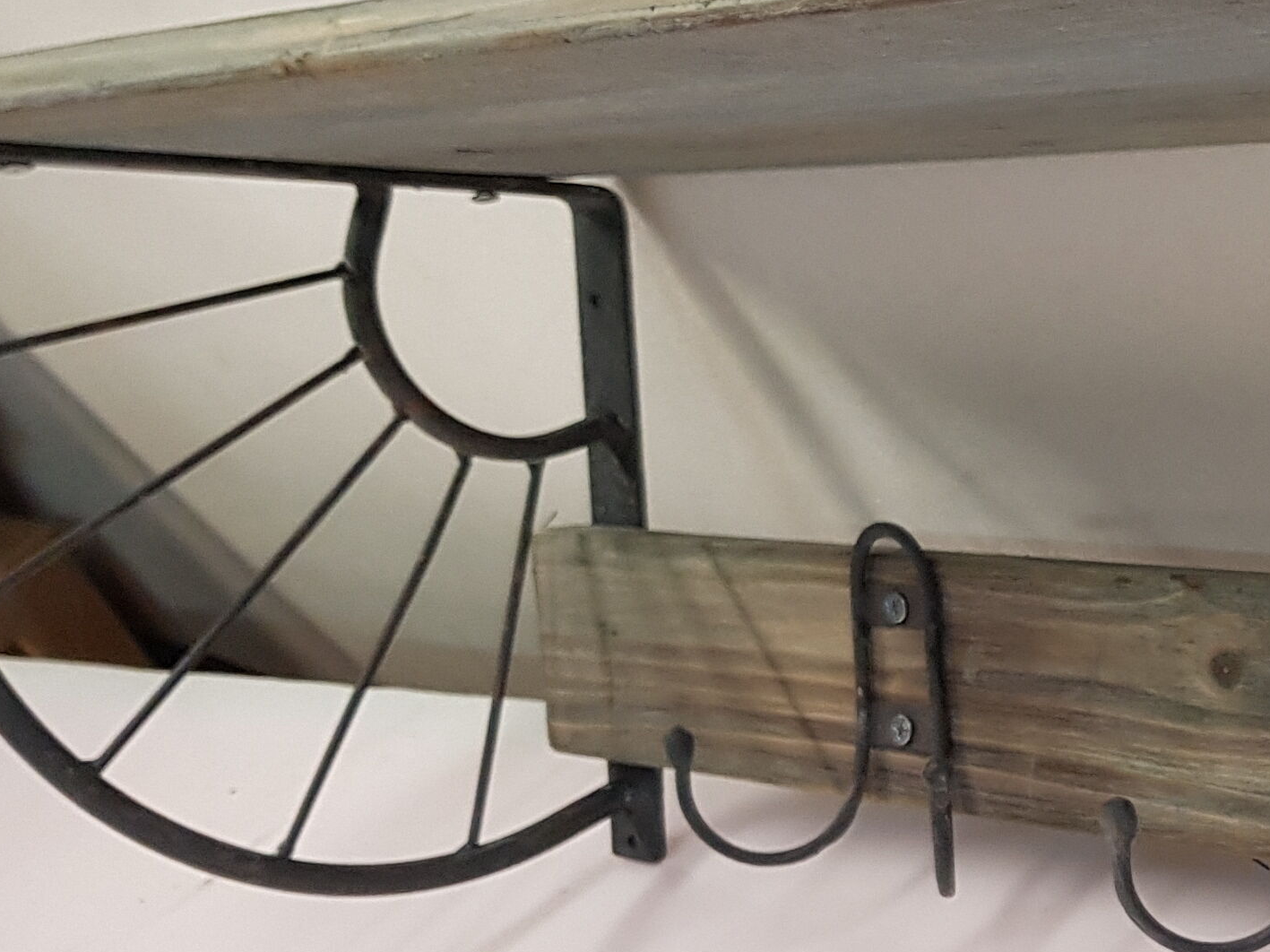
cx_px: 1584
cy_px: 686
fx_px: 2714
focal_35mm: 74
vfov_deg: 19.8
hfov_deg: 23.7
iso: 160
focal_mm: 4.2
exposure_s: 1/50
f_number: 1.7
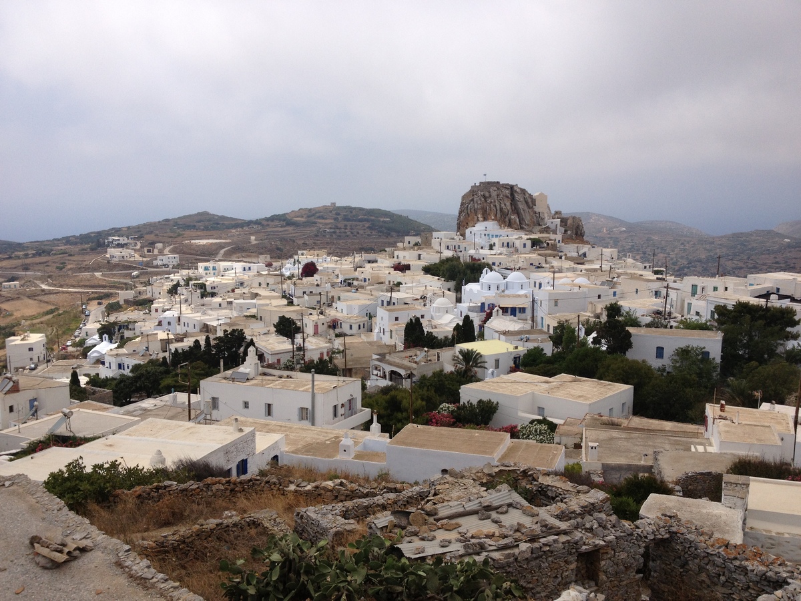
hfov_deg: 52.6
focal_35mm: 35
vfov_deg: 40.7
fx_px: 810
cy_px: 300
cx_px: 400
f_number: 2.4
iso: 50
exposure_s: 1/3067
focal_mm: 4.28
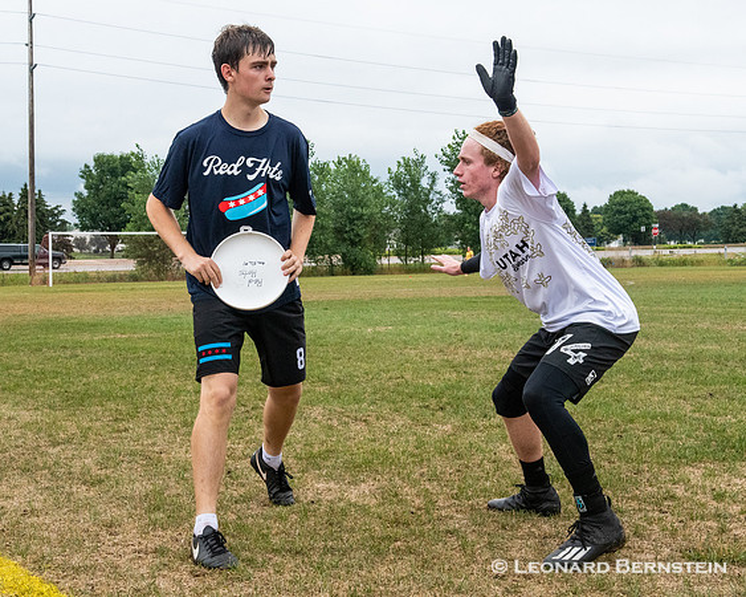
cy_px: 298
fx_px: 1193
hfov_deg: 34.6
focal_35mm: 54
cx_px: 298
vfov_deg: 28.1
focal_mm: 32
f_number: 8
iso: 1600
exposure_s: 1/2000
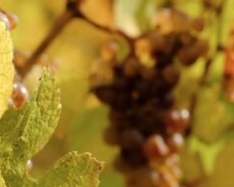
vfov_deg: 6.1
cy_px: 89
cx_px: -124
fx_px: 1756
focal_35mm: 254
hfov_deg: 7.5
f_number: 5
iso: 200
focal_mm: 55
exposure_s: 1/420
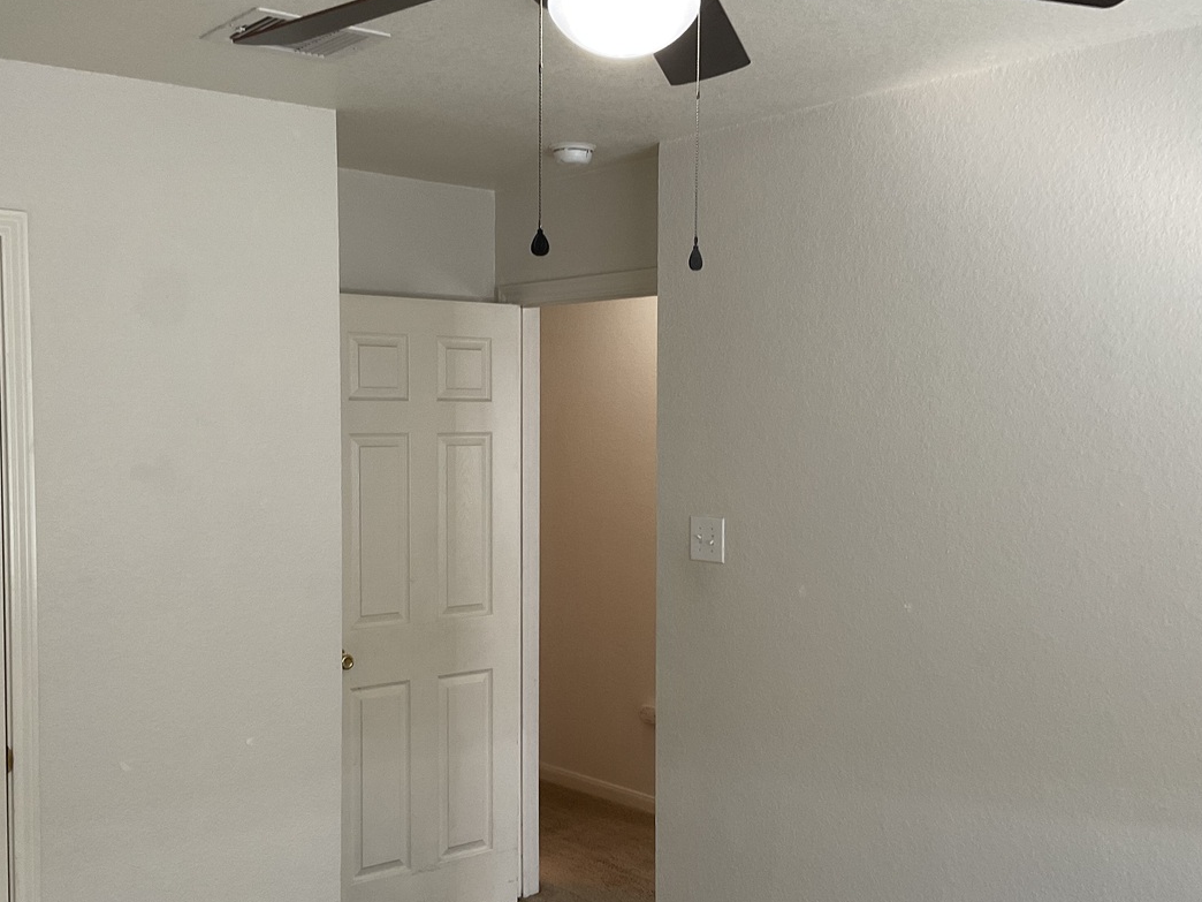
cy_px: 499
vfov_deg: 35.9
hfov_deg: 46.7
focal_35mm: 40
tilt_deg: -3.3
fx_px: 1389
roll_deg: -0.5
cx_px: 542
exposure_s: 1/60
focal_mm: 3
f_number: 1.8
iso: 64
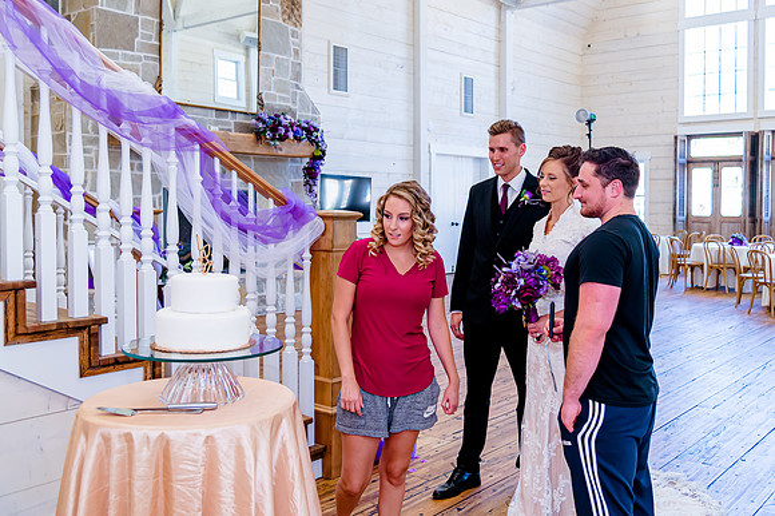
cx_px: 449
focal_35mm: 36
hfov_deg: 53.6
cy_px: 217
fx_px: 764
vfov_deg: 37.2
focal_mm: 30
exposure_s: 1/320
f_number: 4
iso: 1600
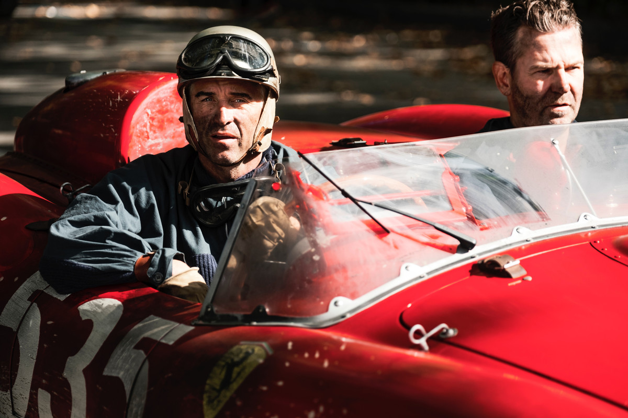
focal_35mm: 147
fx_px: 2564
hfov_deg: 14.0
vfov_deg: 9.3
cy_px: 209
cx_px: 314
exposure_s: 1/640
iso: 160
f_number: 2.8
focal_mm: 98.2
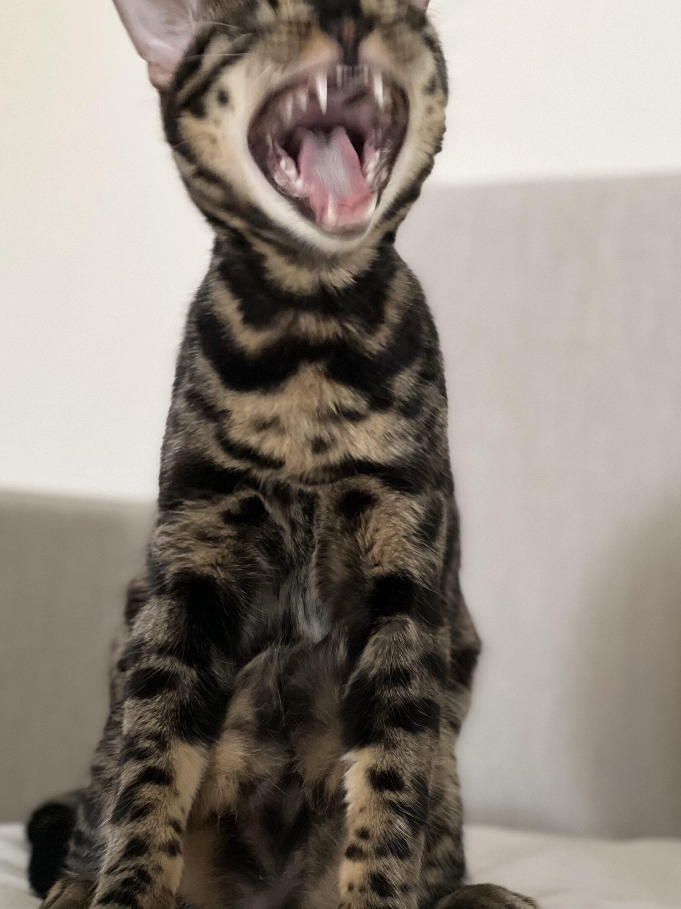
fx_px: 2177
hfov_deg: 17.8
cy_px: 432
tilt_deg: +4.2
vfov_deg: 23.6
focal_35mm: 83
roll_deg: -3.0
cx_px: 358
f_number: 2.8
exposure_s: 1/15
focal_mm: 9
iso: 400
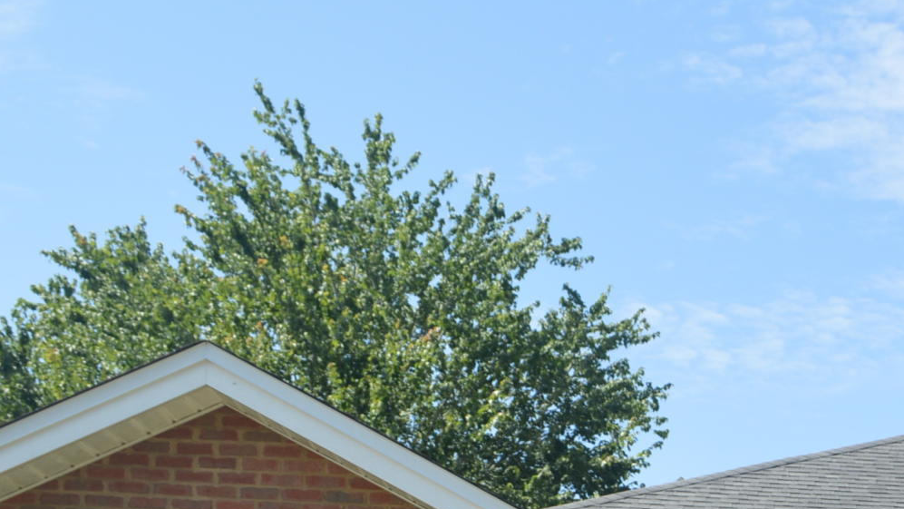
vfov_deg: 13.3
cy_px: 801
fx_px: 2038
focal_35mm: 85
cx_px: 1077
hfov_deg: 23.0
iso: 100
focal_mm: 18
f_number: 7.1
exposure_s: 1/200
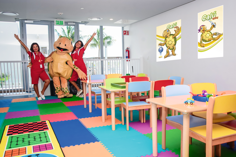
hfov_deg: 57.2
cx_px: 118
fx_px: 216
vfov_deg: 40.0
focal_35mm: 33
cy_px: 78
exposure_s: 1/200
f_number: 8
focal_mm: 22
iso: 640
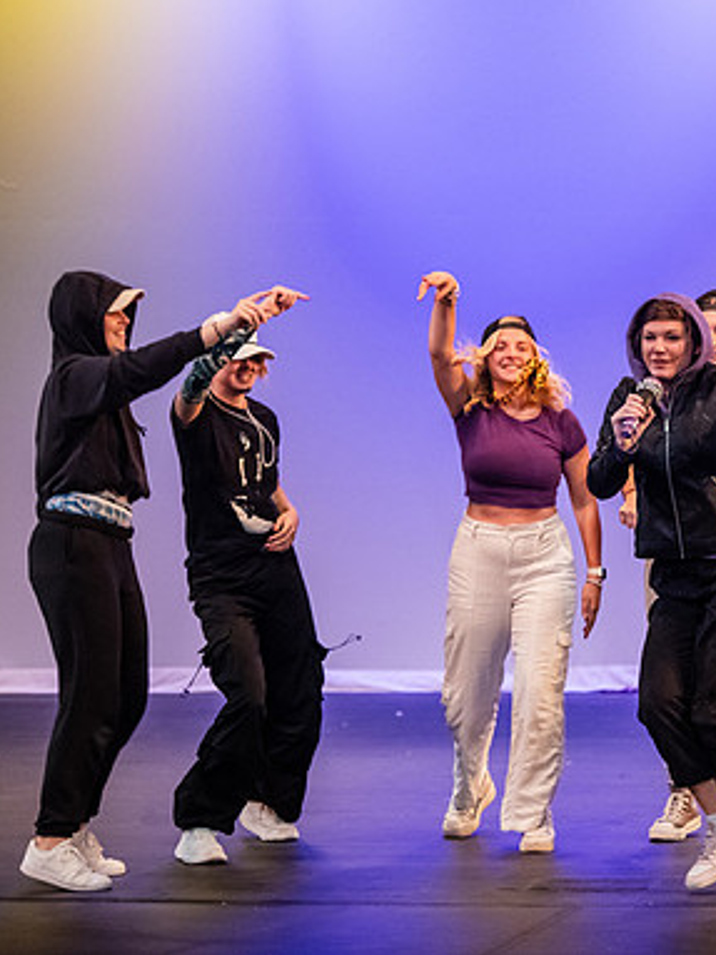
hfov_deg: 8.7
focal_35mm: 169
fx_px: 4663
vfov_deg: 11.7
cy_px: 475
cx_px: 676
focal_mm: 116
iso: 4000
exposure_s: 1/250
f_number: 3.5
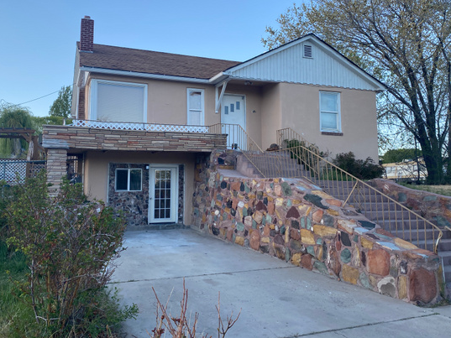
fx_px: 404
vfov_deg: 45.4
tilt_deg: +6.1
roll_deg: +0.7
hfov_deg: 58.3
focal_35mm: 31
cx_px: 216
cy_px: 148
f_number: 1.8
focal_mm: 4.25
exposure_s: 1/318
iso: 32
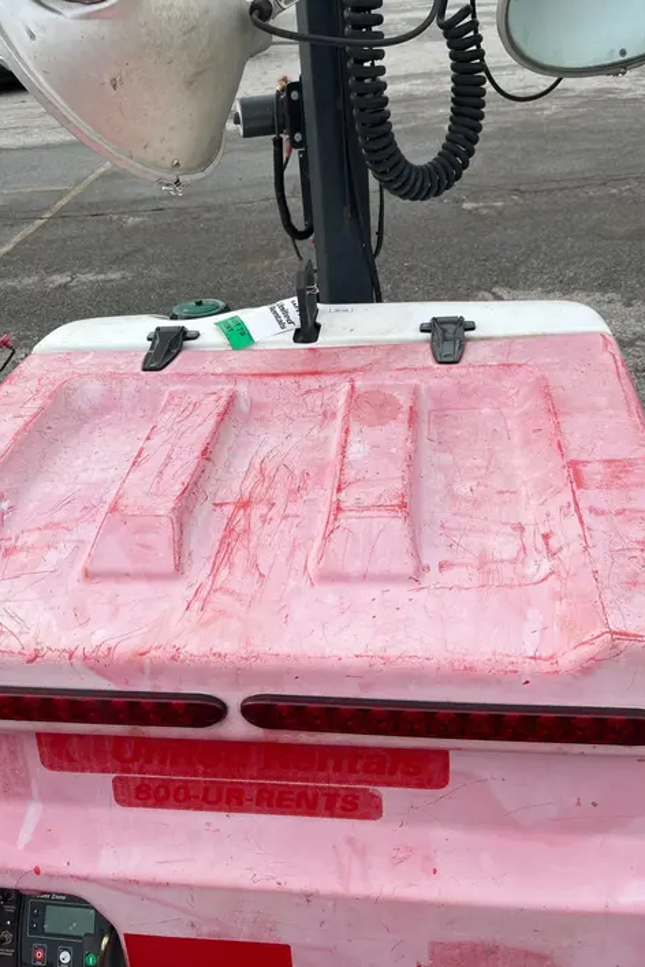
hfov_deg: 46.4
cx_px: 318
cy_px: 481
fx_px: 752
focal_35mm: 28
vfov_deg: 65.5
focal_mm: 5.1
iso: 50
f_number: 1.6
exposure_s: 1/2137
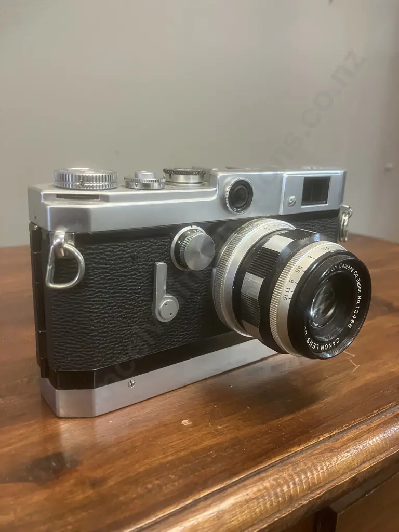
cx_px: 200
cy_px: 266
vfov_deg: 63.4
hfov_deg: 49.7
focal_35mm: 28
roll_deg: -1.6
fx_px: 430
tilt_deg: -14.6
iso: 250
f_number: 1.8
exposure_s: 1/33
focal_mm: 3.99
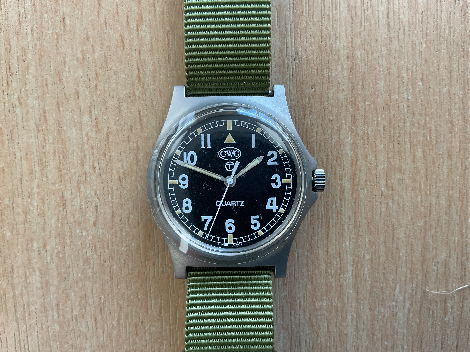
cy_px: 176
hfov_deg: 61.7
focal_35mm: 29
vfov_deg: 48.2
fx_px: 394
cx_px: 235
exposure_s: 1/120
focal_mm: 3
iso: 20
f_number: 1.8
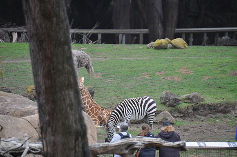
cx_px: 118
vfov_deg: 3.0
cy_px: 78
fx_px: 2958
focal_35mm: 450
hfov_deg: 4.6
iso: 320
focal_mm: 300
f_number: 5.6
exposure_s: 1/500
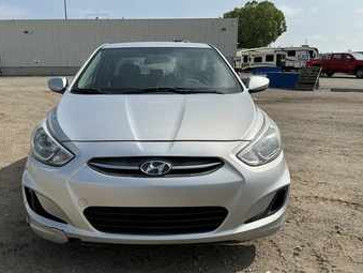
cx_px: 156
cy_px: 143
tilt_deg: -11.2
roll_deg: +0.7
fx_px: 346
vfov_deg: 43.0
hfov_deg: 55.1
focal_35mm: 33
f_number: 1.8
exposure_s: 1/4065
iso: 25
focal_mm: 3
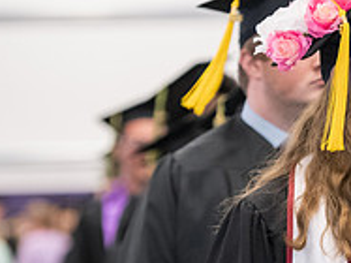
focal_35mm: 364
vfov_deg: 4.1
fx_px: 3689
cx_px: 449
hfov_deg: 5.4
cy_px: 153
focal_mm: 122
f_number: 3.2
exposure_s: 1/200
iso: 3200
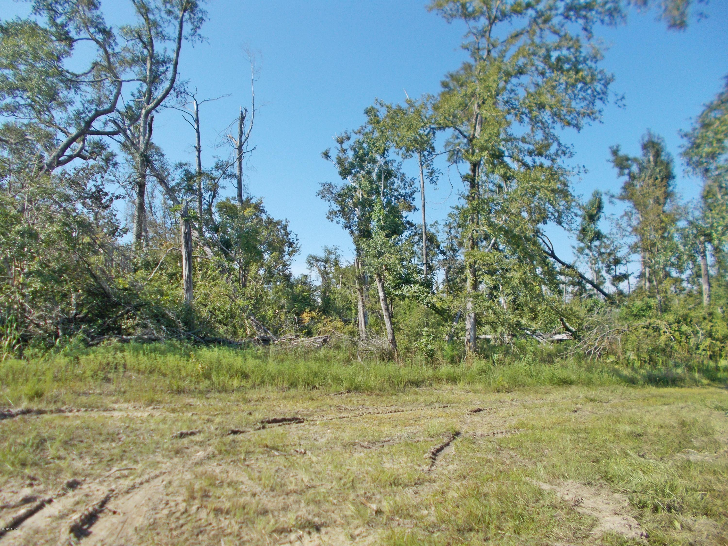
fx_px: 547
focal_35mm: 26
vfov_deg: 53.1
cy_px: 273
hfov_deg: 67.3
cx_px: 364
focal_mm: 4.6
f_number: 8
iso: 80
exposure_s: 1/100
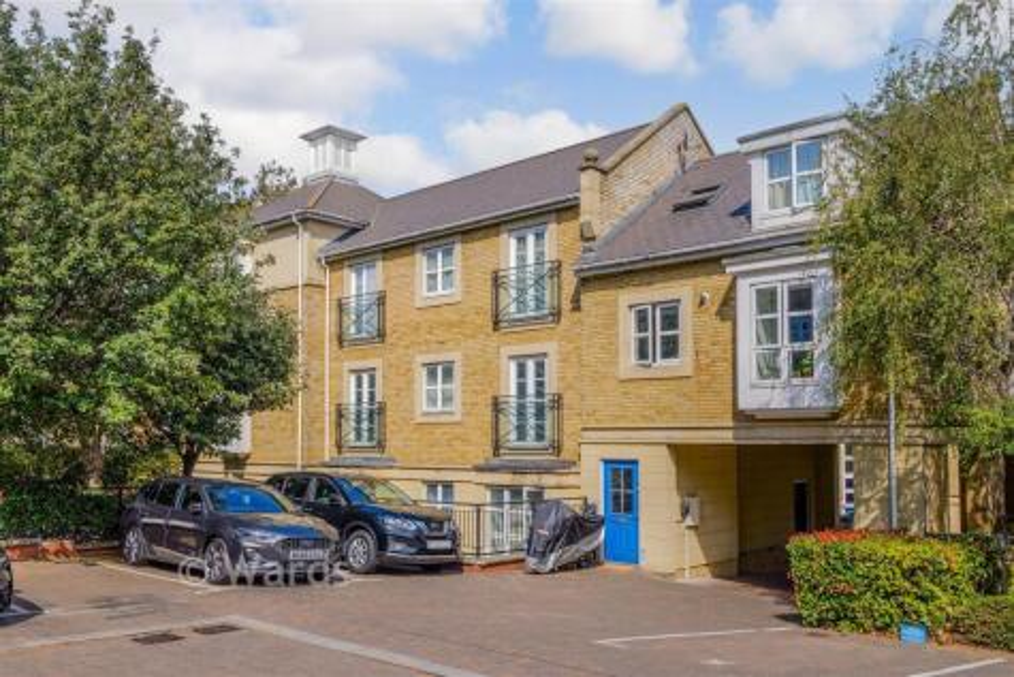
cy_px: 338
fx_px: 676
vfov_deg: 53.2
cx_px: 507
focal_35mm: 24
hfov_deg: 73.7
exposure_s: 1/320
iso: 100
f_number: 8
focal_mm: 24
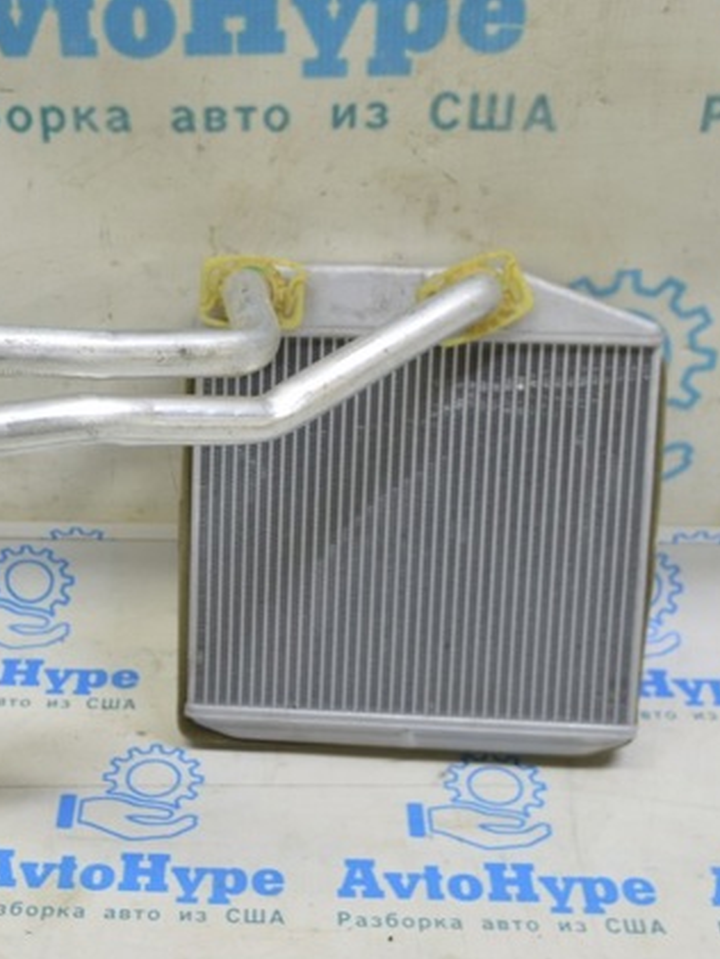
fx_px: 1517
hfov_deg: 26.3
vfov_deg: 35.1
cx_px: 169
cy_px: 482
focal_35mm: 55
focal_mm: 25
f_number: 5.6
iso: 400
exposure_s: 1/20
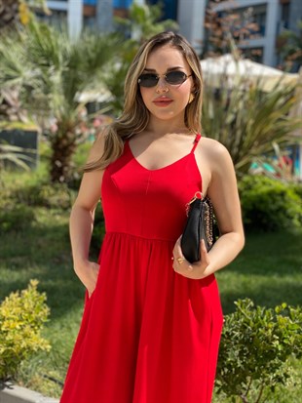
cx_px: 151
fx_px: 605
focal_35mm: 52
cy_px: 202
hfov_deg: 28.0
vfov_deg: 36.8
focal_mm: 6
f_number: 2
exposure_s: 1/786
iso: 20
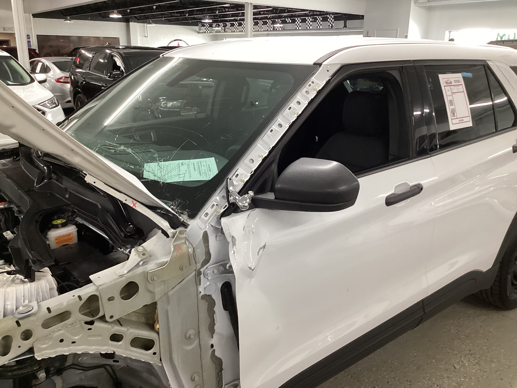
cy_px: 194
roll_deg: -0.9
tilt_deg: -17.1
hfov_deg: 58.4
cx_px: 258
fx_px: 463
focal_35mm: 31
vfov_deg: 45.4
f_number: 2.4
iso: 200
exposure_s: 1/50
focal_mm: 3.3
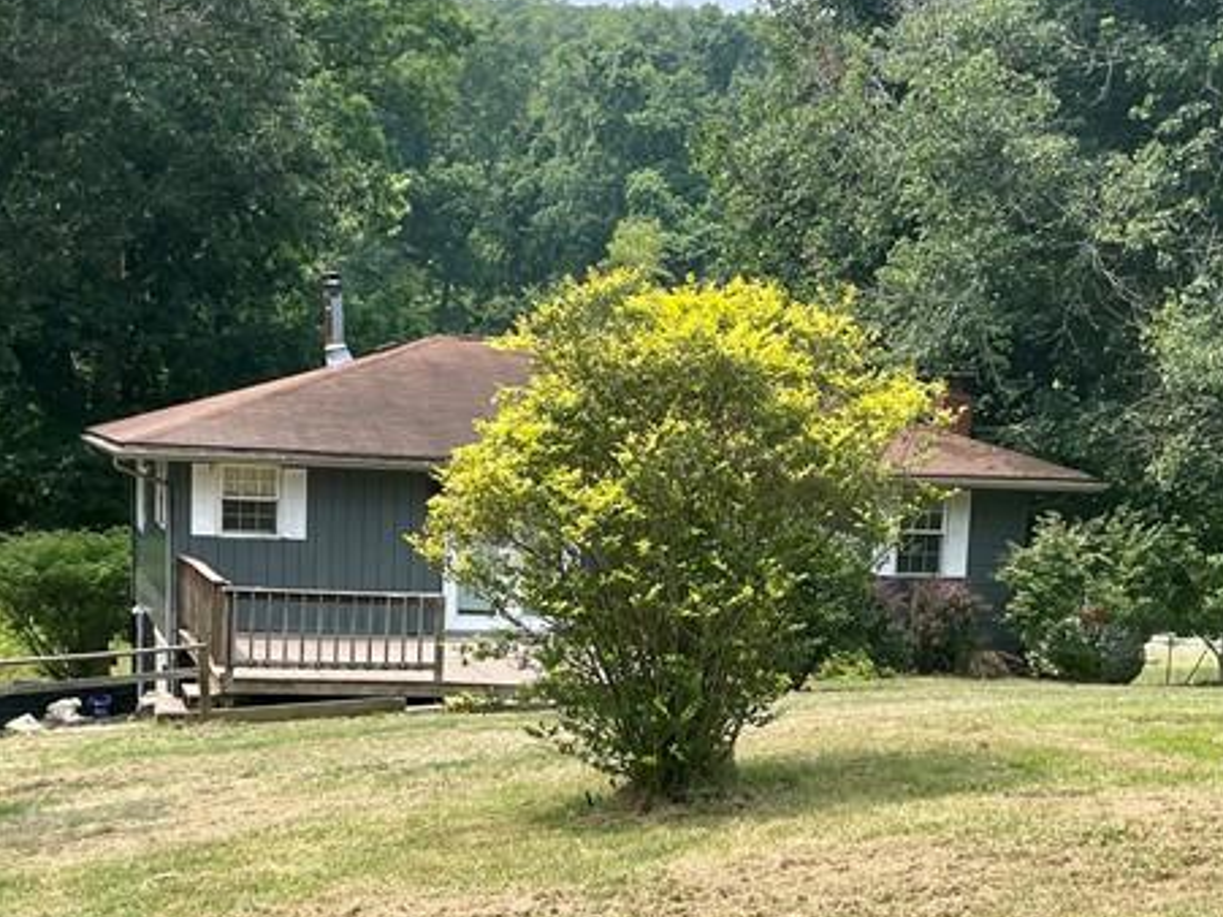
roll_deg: -1.6
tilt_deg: -11.4
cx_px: 559
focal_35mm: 59
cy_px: 781
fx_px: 2084
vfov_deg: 24.3
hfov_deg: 32.7
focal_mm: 4.2
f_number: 1.6
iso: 32
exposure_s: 1/1553
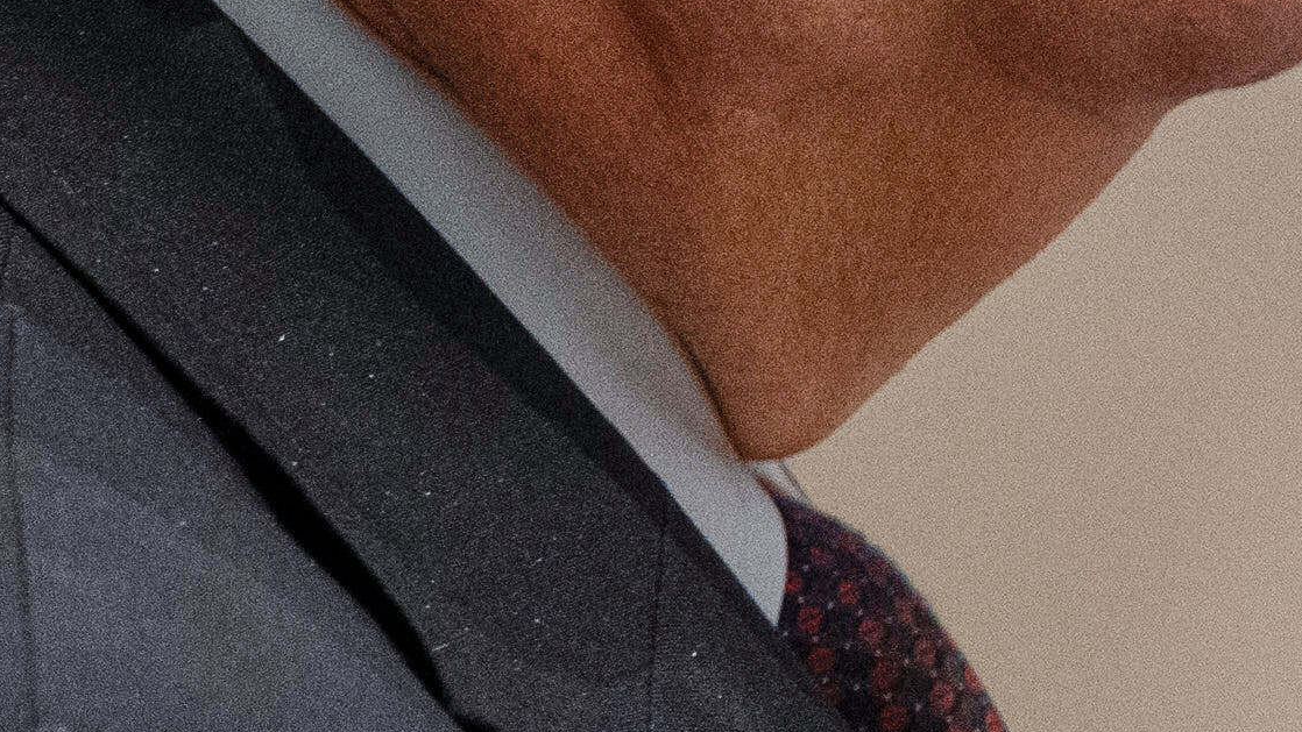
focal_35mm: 1320
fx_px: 45574
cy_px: 530
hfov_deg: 1.6
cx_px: -1587
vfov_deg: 0.9
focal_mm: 163
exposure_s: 1/320
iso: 3200
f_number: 3.2
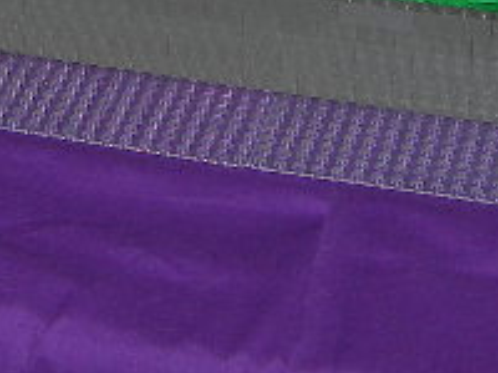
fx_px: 2805
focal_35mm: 195
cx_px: 17
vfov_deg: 7.1
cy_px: -562
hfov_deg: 10.1
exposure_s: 1/60.1
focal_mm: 7.8
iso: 50
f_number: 2.8
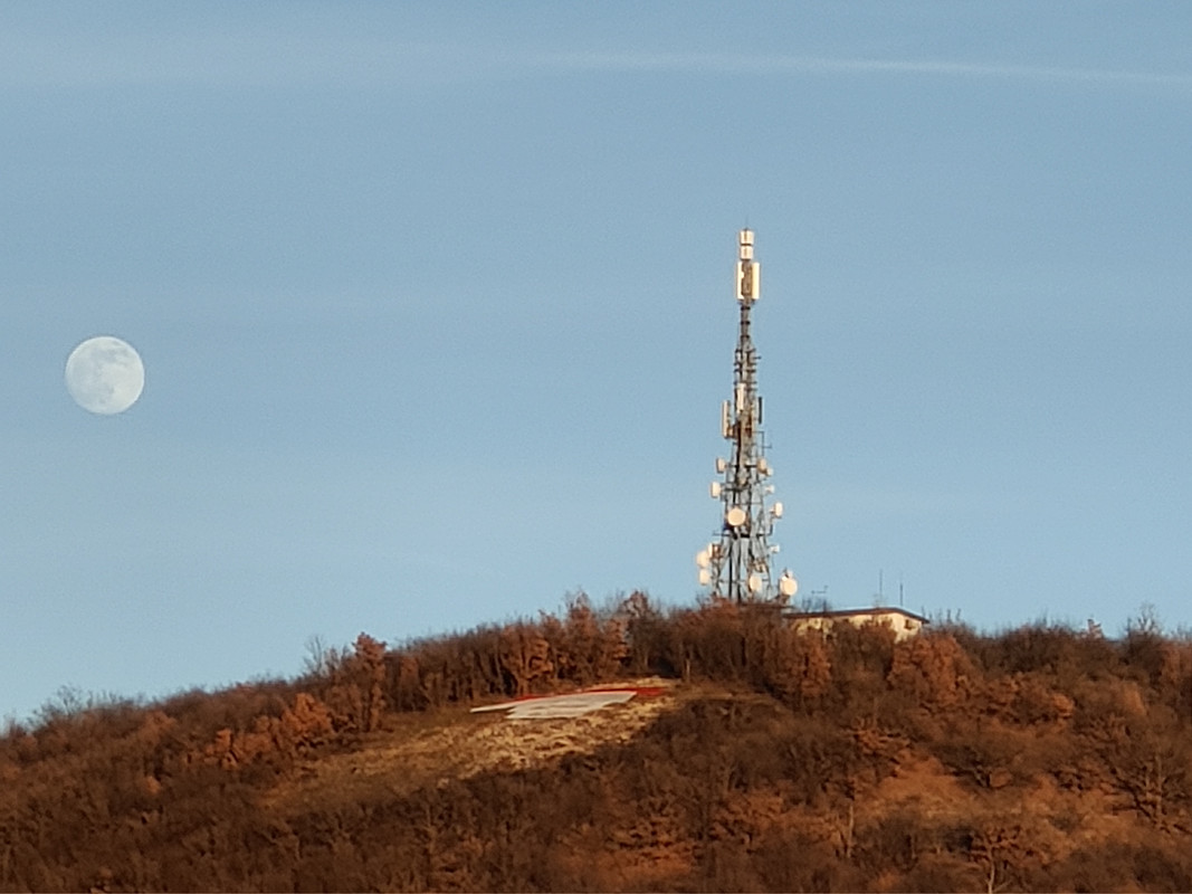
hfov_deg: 7.3
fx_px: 9296
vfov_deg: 5.5
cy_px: 447
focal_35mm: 270
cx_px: 596
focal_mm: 5.99
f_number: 2.6
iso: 50
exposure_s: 1/422
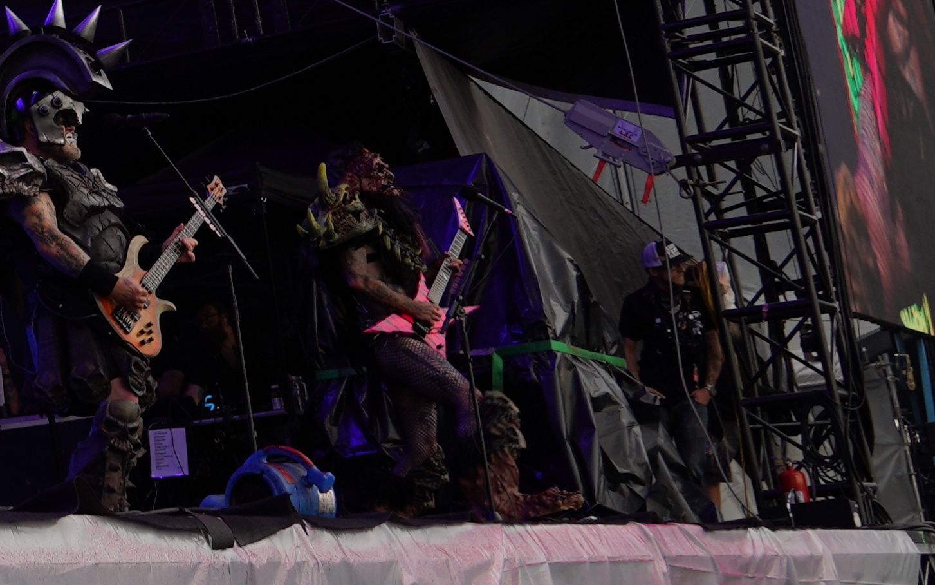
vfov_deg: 12.6
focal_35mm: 101
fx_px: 2574
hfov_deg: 17.8
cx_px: -577
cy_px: -153
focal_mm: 24
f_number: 6.3
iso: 100
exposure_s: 1/80
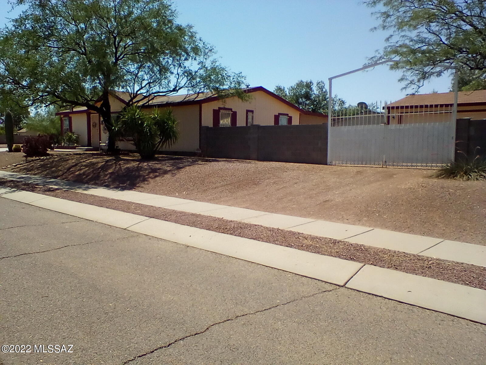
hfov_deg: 58.4
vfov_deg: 45.4
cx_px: 243
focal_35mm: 31
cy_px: 182
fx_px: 435
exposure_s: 1/2016
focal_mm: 2.38
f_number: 2.4
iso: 105
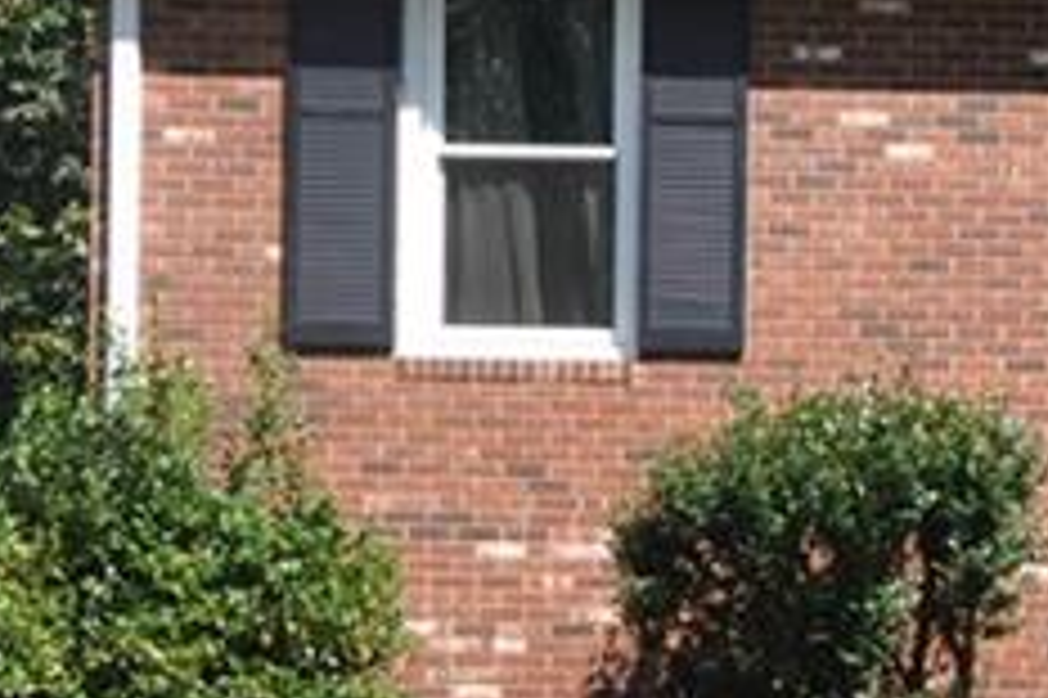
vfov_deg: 5.9
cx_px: 2100
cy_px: 651
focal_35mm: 230
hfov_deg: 8.5
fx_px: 6696
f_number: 9
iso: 200
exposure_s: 1/320
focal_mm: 35
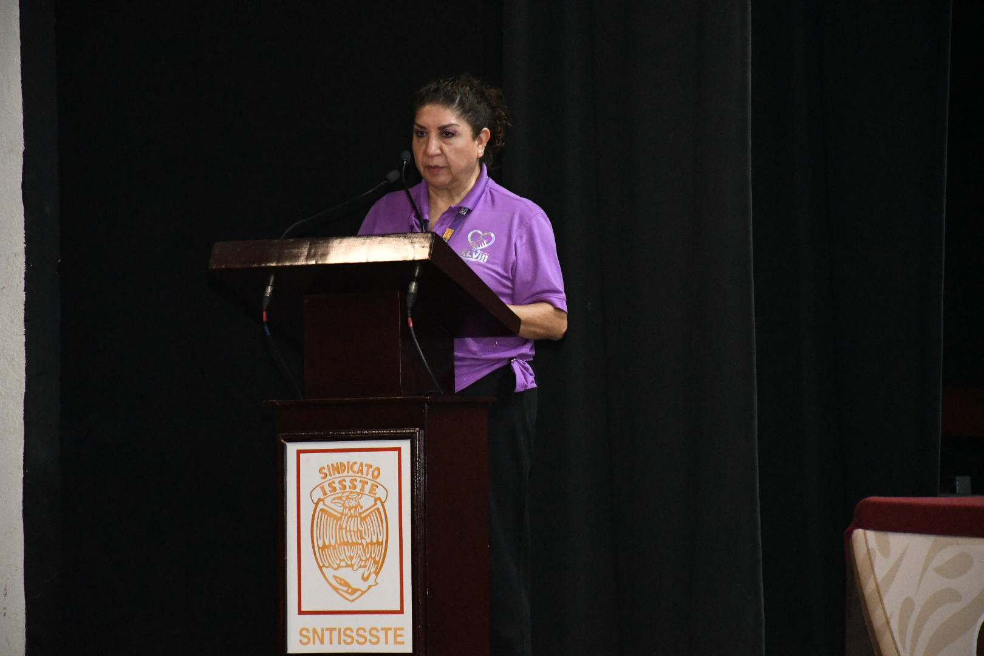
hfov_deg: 12.2
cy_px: 328
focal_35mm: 168
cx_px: 492
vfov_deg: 8.2
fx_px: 4592
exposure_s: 1/125
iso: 10000
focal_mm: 112
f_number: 5.6
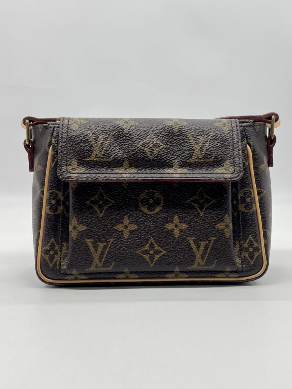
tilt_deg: -4.7
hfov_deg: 51.4
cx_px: 150
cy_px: 196
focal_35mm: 27
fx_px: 304
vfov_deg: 65.3
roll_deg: +0.2
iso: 32
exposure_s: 1/125
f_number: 1.5
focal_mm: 5.7
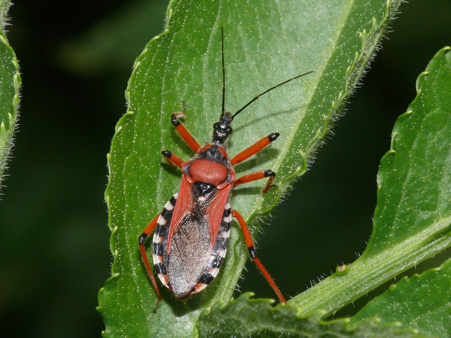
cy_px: 169
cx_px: 226
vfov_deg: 7.3
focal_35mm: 204
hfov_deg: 9.7
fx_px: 2658
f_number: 11
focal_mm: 43.1
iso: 200
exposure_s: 1/500
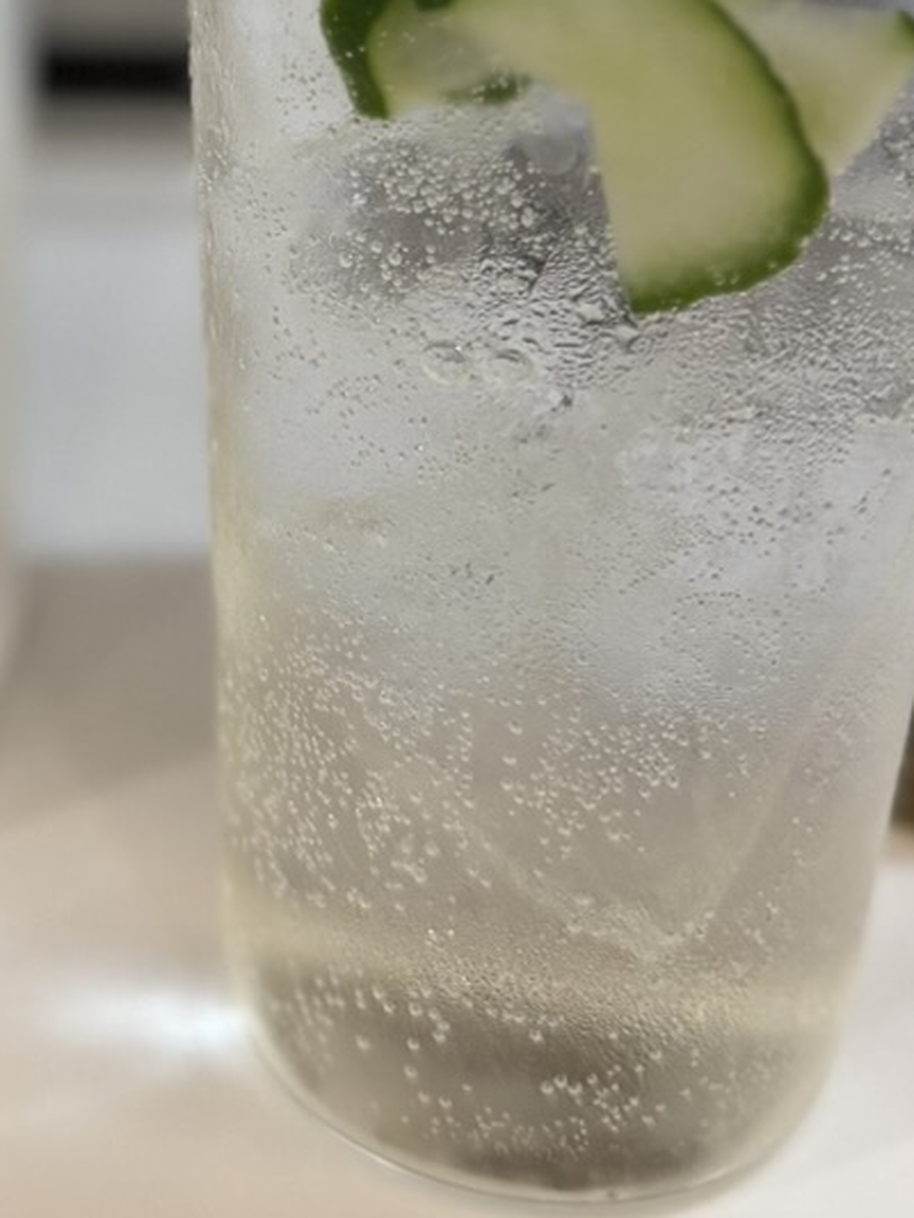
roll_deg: -0.4
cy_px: -135
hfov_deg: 15.9
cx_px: -135
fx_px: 3167
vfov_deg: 20.7
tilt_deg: -20.4
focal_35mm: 90
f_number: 1.78
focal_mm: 6.76
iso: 160
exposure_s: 1/100
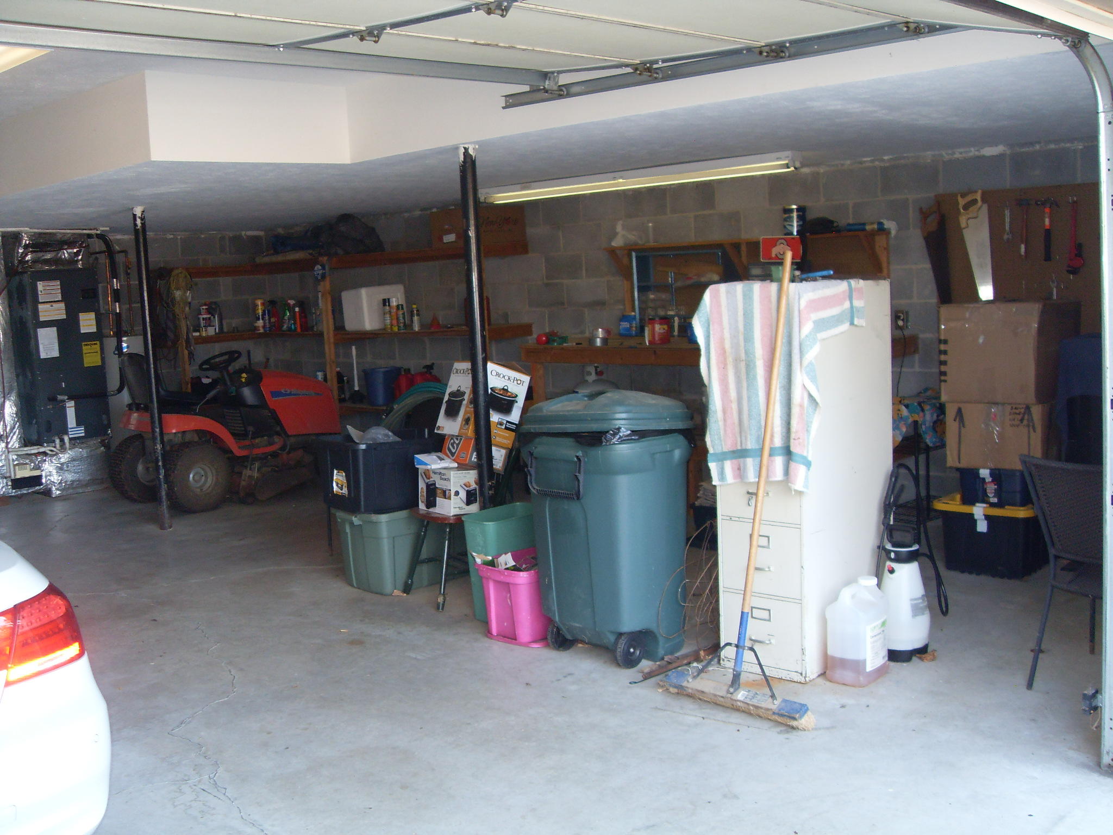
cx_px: 556
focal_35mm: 37
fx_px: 1190
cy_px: 418
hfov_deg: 50.1
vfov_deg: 38.7
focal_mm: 6.3
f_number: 2.8
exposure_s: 1/45
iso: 120
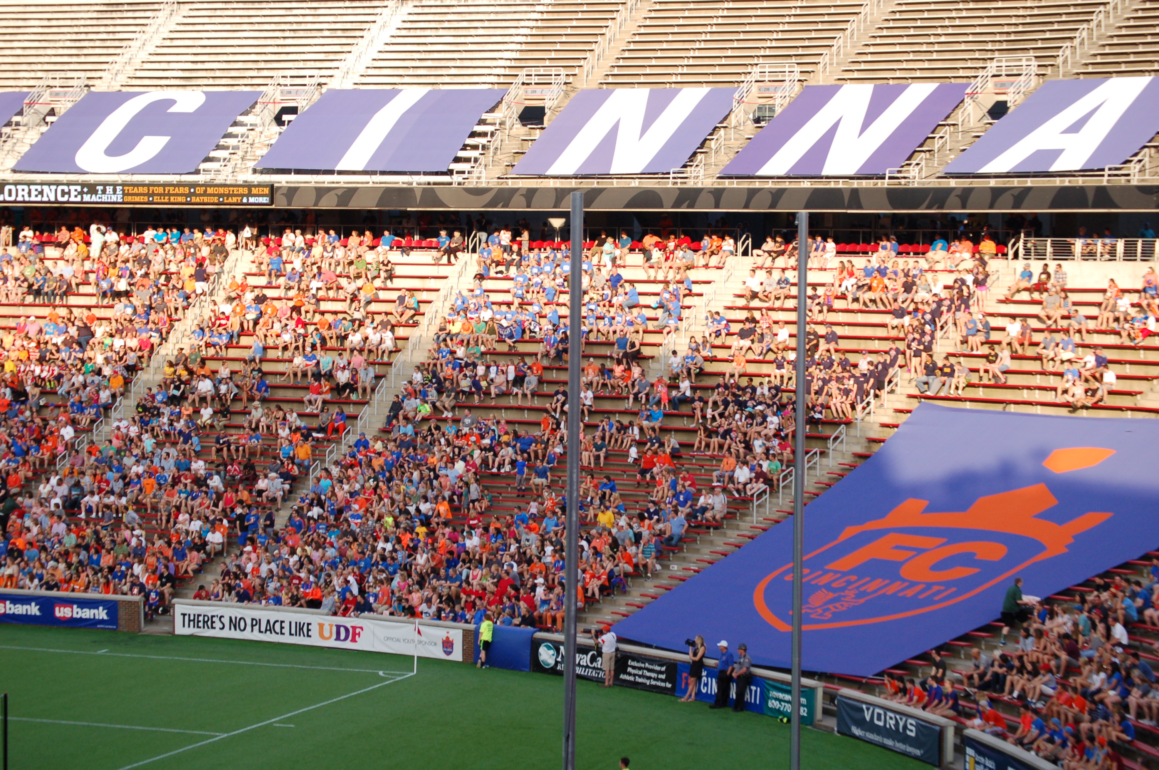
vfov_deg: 16.5
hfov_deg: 24.6
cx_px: 580
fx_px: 2654
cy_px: 385
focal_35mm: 82
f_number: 7.1
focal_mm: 55
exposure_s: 1/400
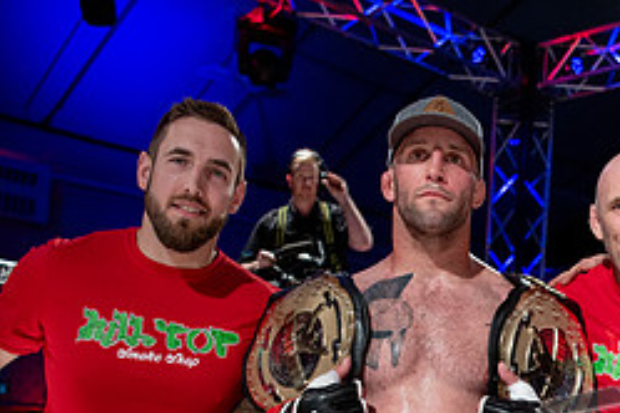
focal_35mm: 56
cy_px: 442
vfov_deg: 22.9
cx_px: 540
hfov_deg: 34.0
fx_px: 964
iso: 360
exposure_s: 1/1000
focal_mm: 24
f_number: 2.8
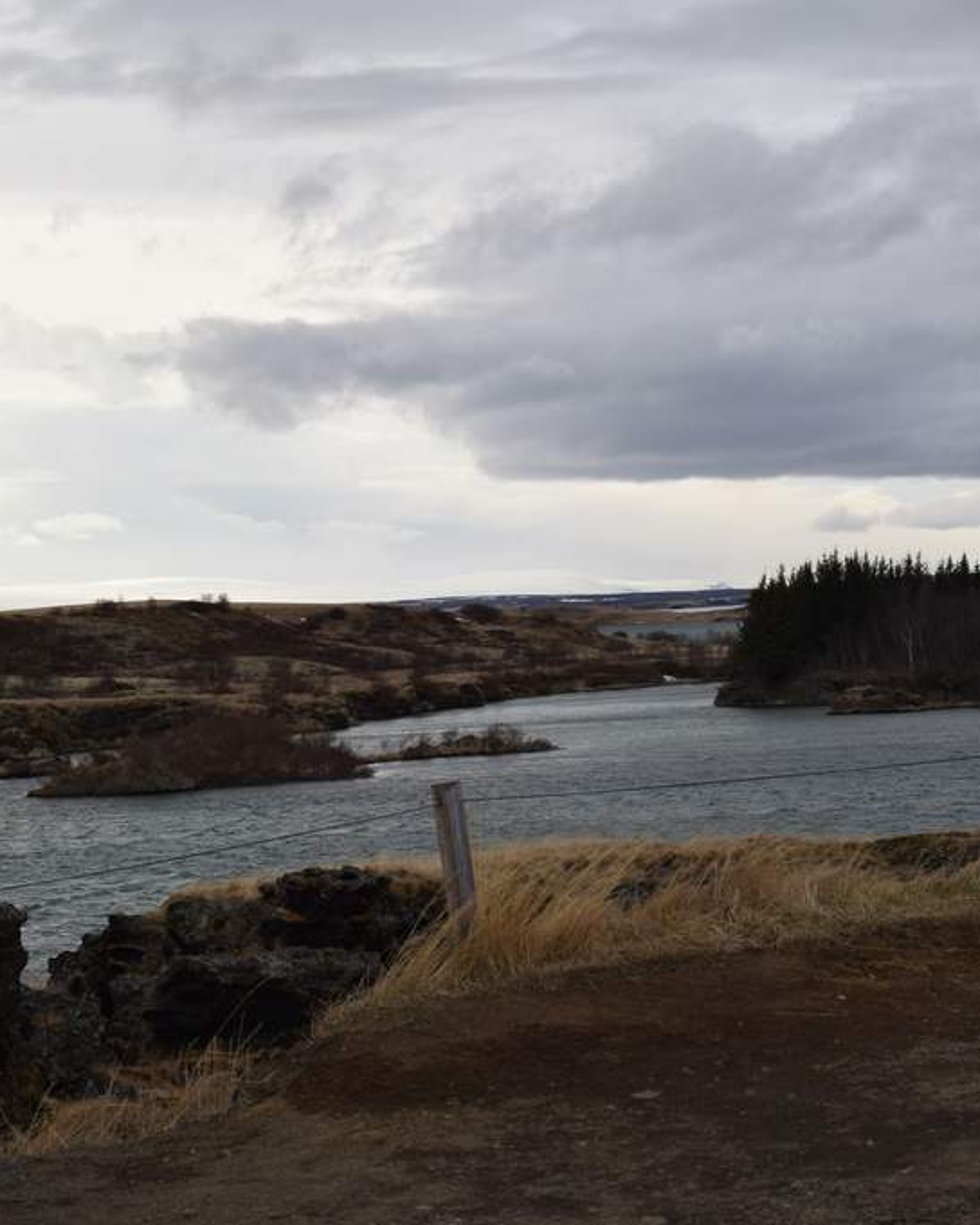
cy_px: 613
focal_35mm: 89
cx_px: 776
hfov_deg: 17.1
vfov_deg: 21.5
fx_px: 3227
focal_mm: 42
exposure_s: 1/200
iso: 100
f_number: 9
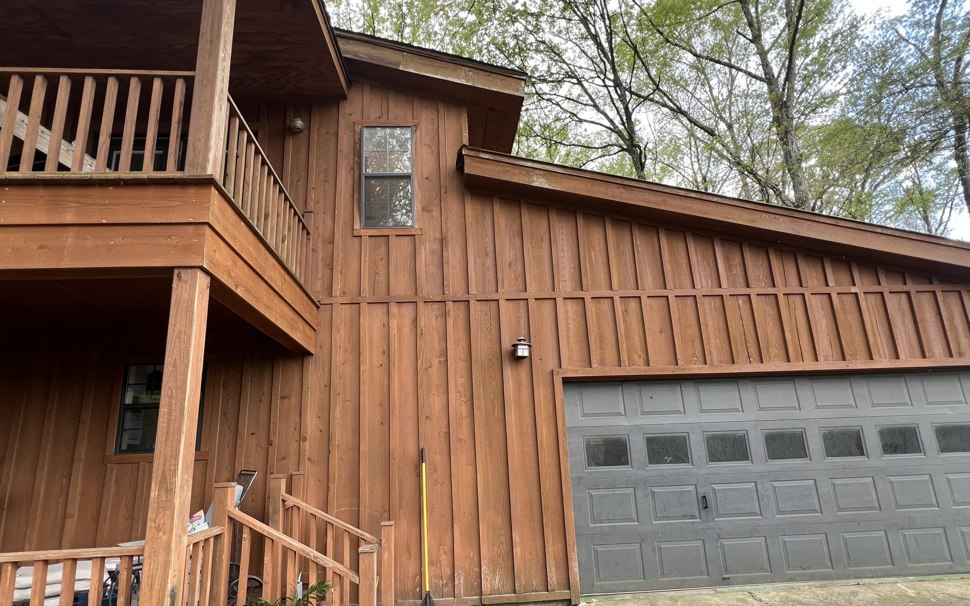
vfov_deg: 67.7
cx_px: 471
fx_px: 449
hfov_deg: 94.3
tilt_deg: +12.6
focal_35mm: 17
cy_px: 342
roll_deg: +2.1
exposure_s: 1/99
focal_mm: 1.57
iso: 40
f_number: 1.8
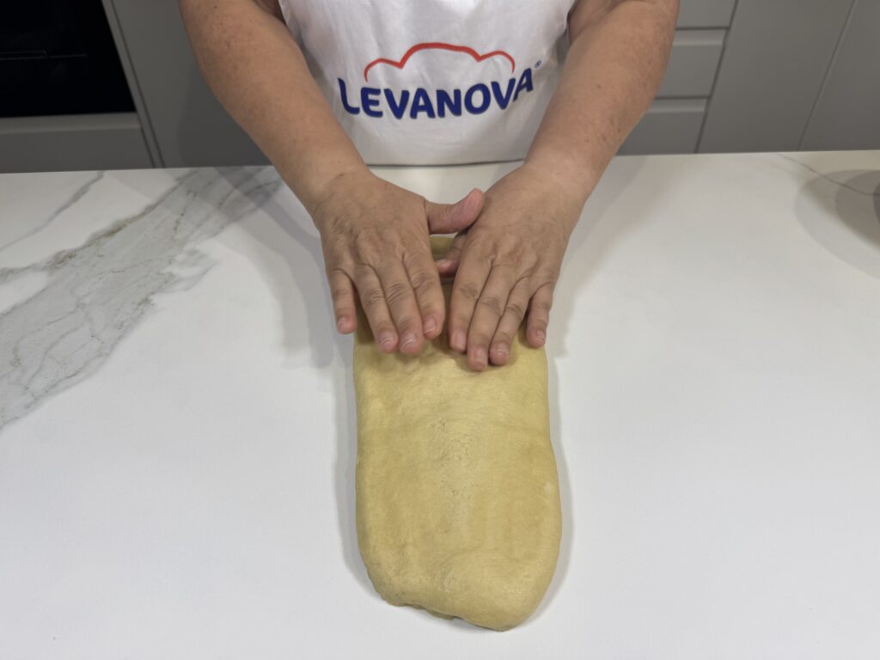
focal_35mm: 24
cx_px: 440
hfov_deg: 71.6
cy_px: 330
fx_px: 610
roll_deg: +1.1
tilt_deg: -40.6
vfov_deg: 56.8
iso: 64
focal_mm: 6.76
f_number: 1.78
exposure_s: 1/121
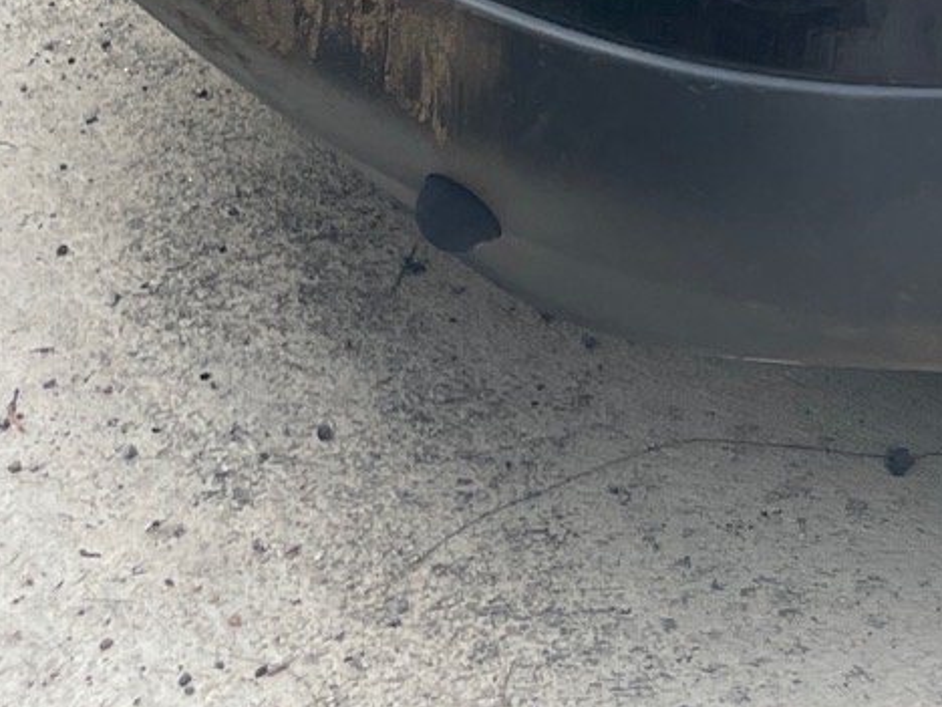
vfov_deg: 13.3
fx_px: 2721
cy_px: -570
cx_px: 1345
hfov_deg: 17.9
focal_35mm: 100
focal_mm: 4.2
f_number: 1.6
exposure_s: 1/868
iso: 32
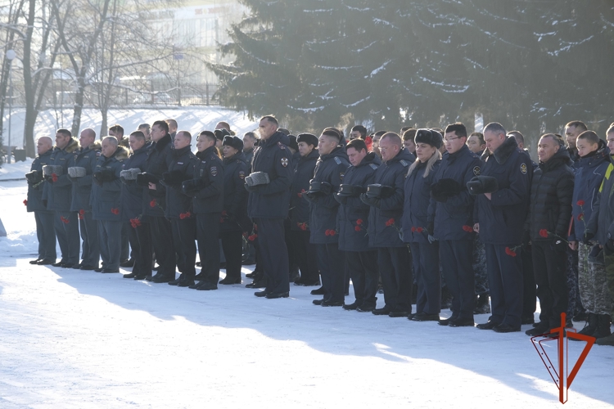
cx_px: 307
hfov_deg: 17.1
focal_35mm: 120
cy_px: 204
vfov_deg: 11.4
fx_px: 2047
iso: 250
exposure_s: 1/210
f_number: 5.6
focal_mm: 80
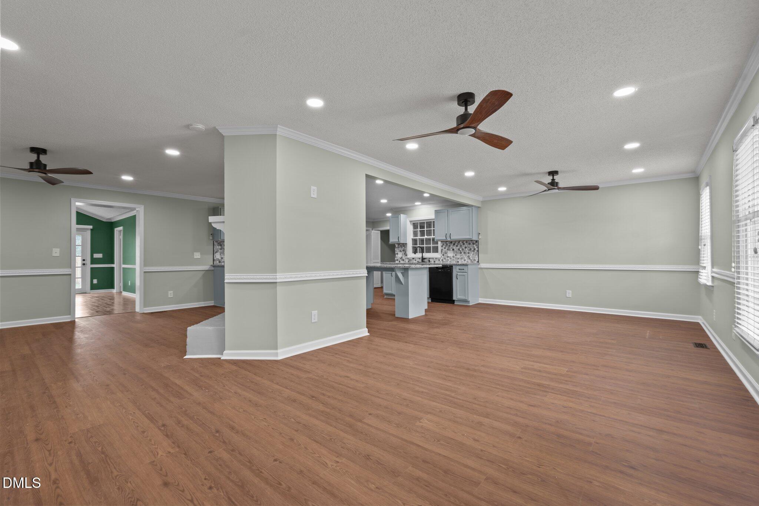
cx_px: 380
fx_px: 337
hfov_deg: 96.7
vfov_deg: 73.8
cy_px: 253
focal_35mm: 16
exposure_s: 1/2.5
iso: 400
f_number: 8
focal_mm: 16
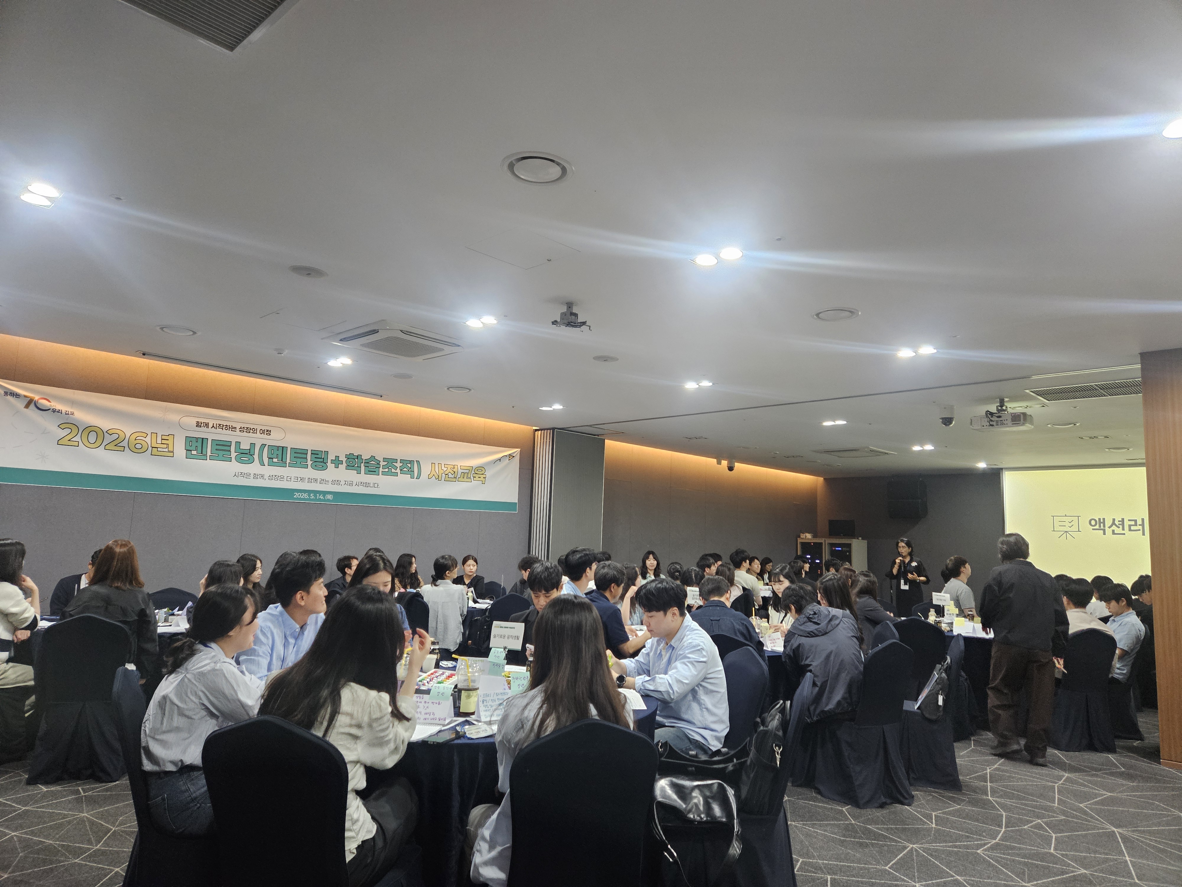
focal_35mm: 23
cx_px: 591
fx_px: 785
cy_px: 444
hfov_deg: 73.9
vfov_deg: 58.9
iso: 800
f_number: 1.8
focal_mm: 5.4
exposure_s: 1/120
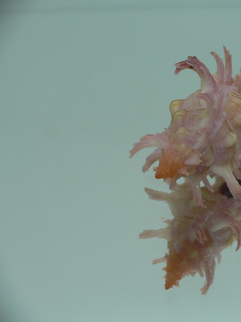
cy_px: 162
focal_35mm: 47
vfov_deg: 40.4
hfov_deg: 29.7
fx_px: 436
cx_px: 214
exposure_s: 1/60
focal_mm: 4.6
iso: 80
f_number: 2.8
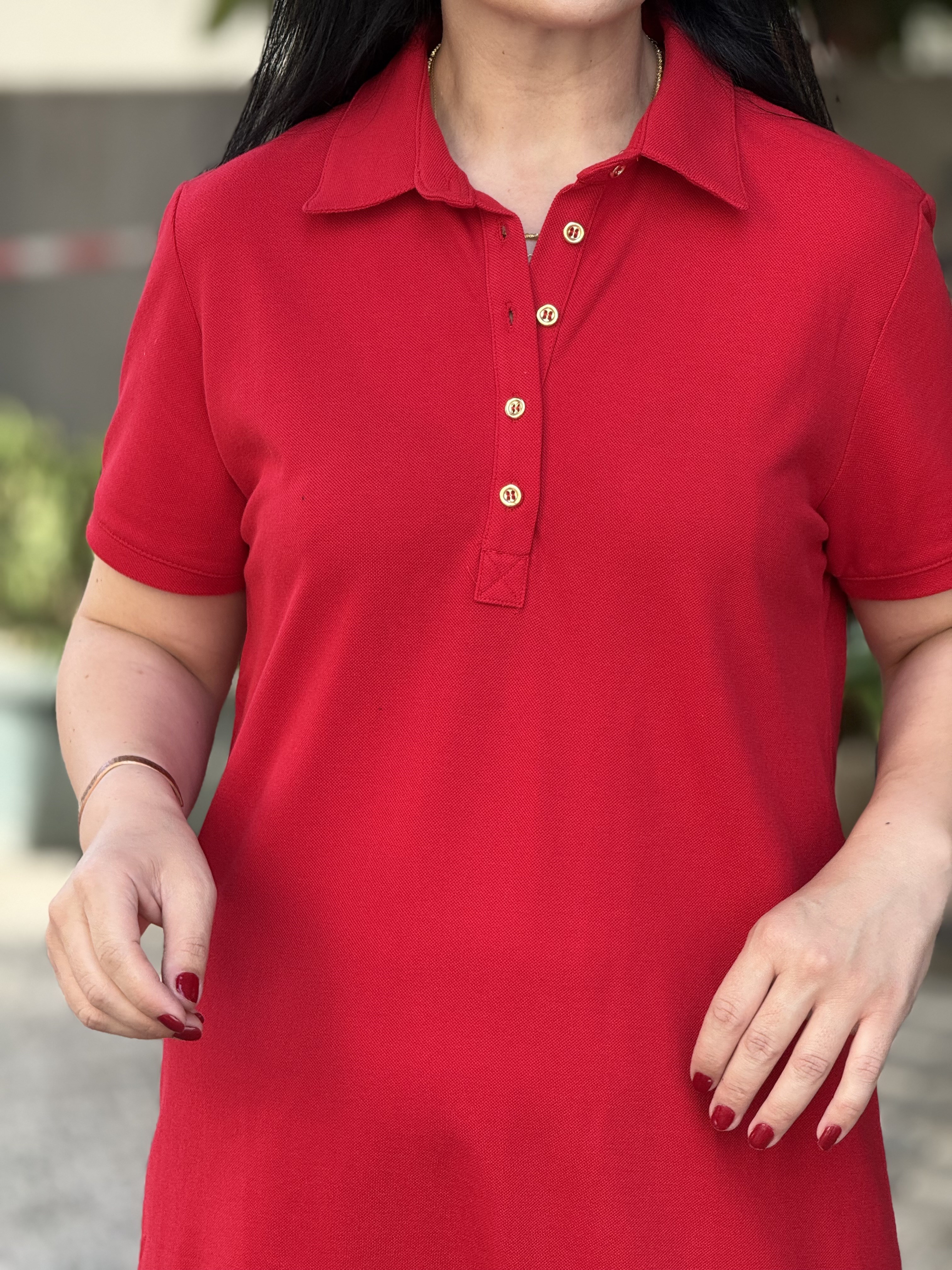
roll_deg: -1.5
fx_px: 4400
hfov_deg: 12.3
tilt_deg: -8.3
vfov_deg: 16.4
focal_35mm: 120
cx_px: 476
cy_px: 635
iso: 64
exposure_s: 1/99
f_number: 2.8
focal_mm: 15.66
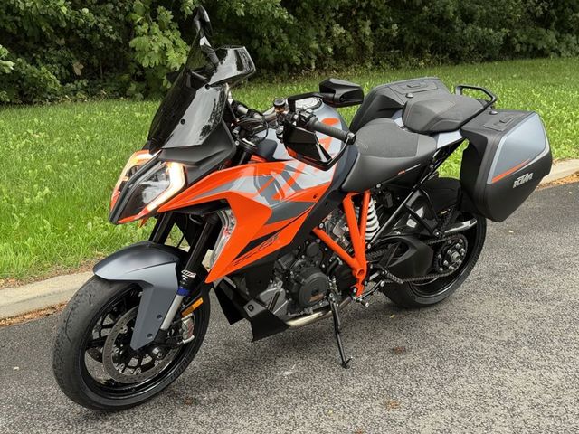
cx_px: 290
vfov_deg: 30.3
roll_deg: -1.3
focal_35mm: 48
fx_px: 803
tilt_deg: -15.6
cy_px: 217
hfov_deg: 39.7
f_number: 1.78
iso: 100
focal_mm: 6.76
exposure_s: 1/136
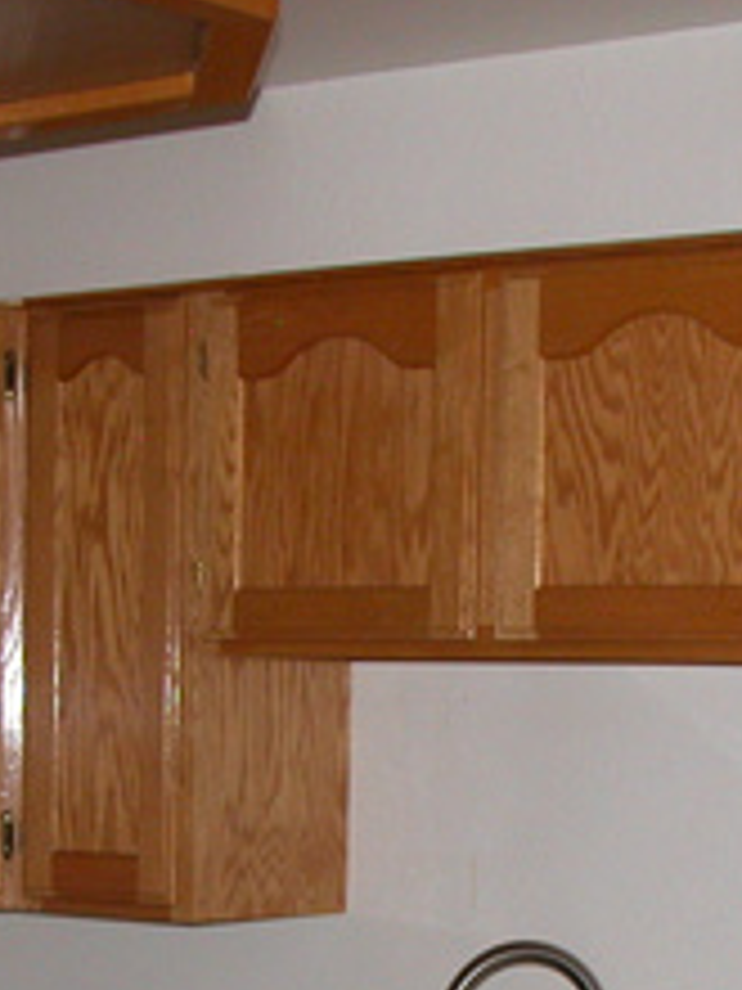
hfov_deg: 14.9
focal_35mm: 99
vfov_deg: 19.1
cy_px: 1048
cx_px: 441
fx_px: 2829
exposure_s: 1/60
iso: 200
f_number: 2.8
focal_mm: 8.9
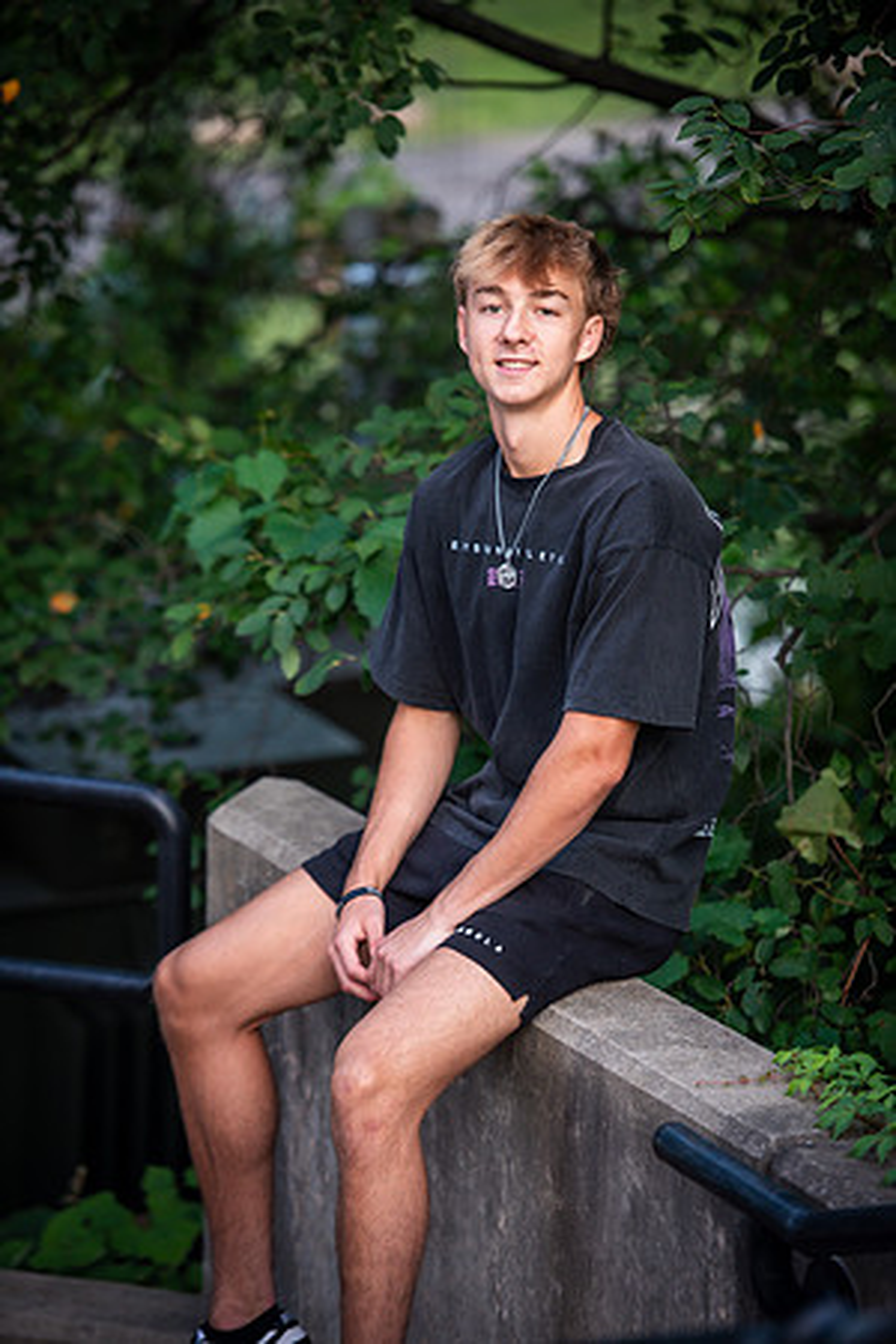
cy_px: 672
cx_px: 448
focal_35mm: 160
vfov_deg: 12.8
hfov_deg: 8.6
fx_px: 5973
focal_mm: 160
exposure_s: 1/160
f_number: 2.8
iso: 800
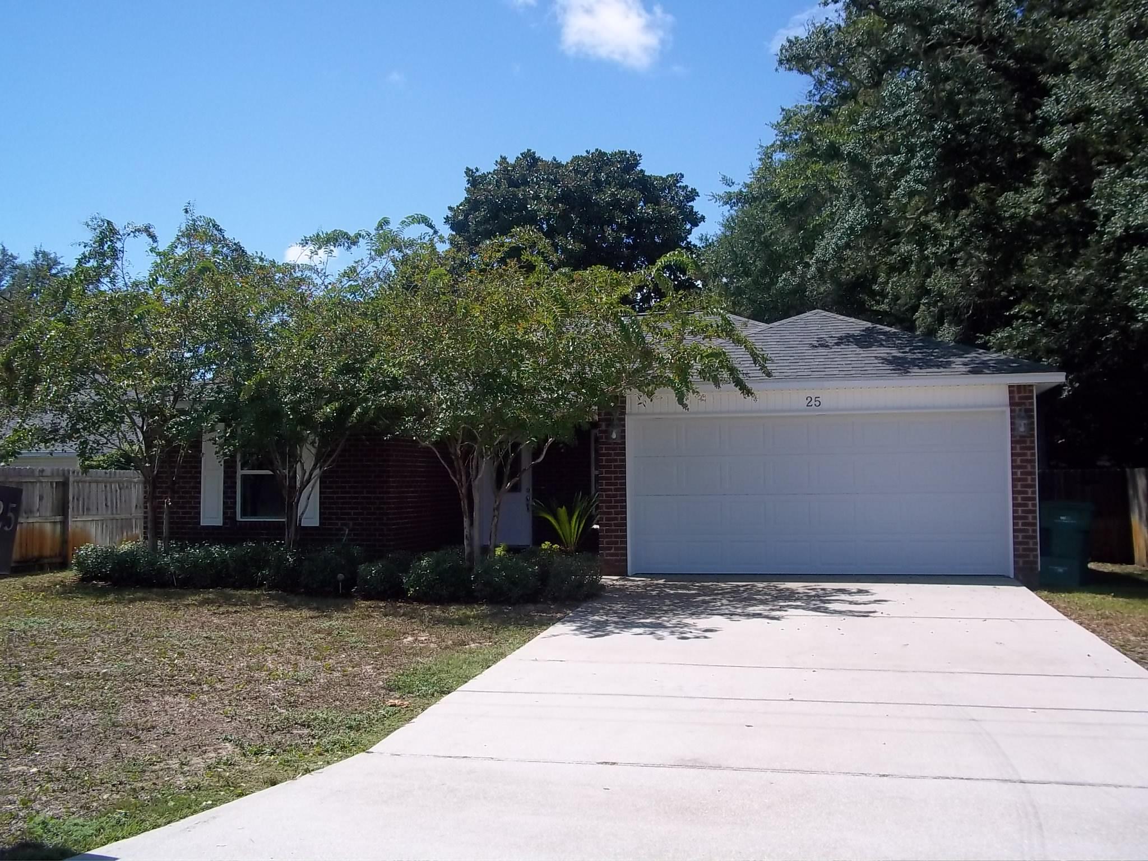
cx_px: 574
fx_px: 1194
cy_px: 430
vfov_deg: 39.7
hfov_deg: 51.4
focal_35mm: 36
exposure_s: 1/200
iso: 80
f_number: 8
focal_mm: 6.5
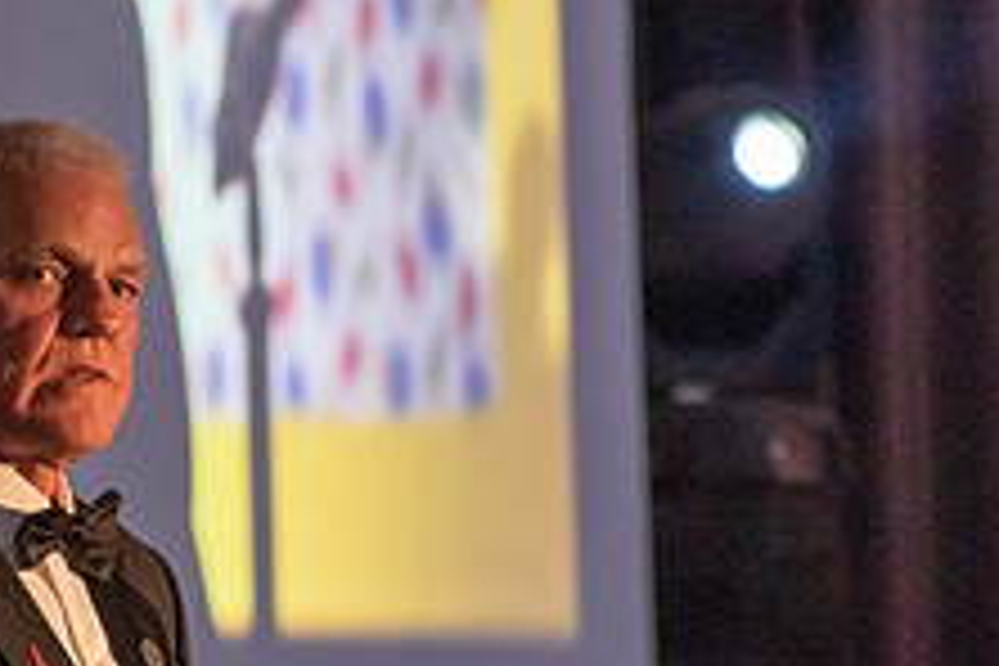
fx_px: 32631
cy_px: 610
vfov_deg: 1.2
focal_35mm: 1176
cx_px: 338
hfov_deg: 1.8
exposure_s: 1/60
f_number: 6.3
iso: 2800
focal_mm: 300
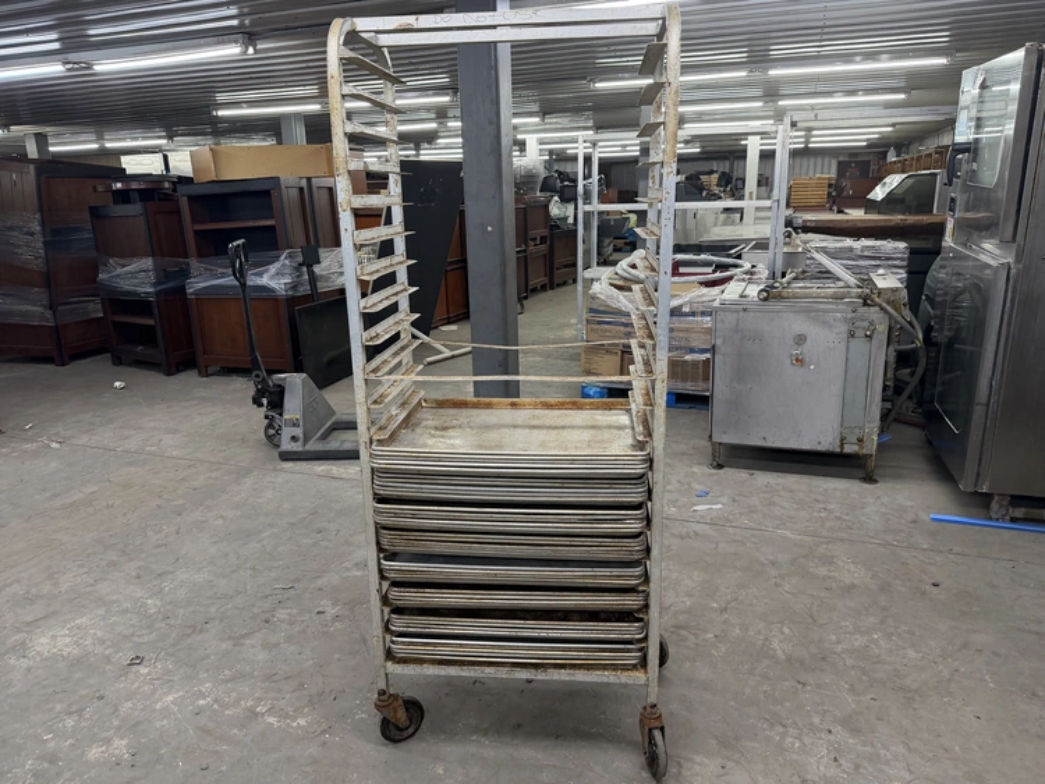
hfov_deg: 71.6
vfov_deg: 56.8
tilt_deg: -15.2
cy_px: 392
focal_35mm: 24
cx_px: 522
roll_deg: +2.0
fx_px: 725
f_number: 1.78
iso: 250
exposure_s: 1/120
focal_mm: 6.76
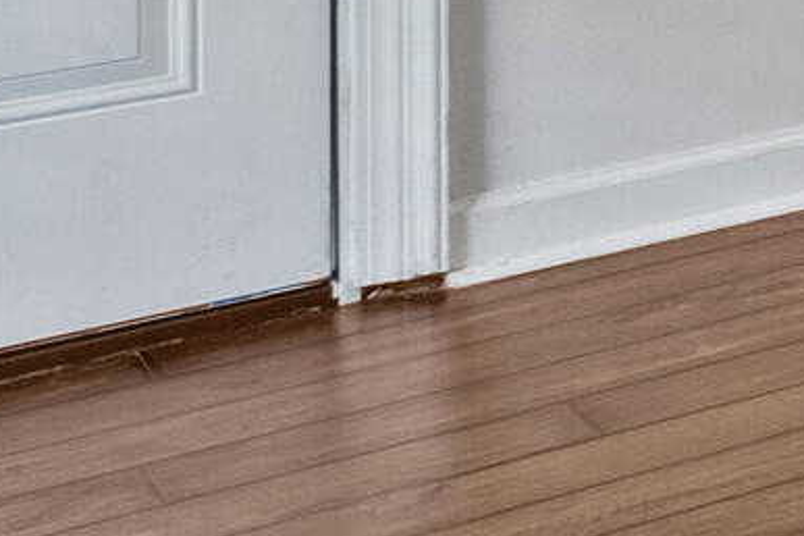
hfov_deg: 9.9
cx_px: 2715
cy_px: -780
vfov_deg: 9.9
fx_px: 2680
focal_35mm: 120
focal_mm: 16
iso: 800
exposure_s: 1/1.25
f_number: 9
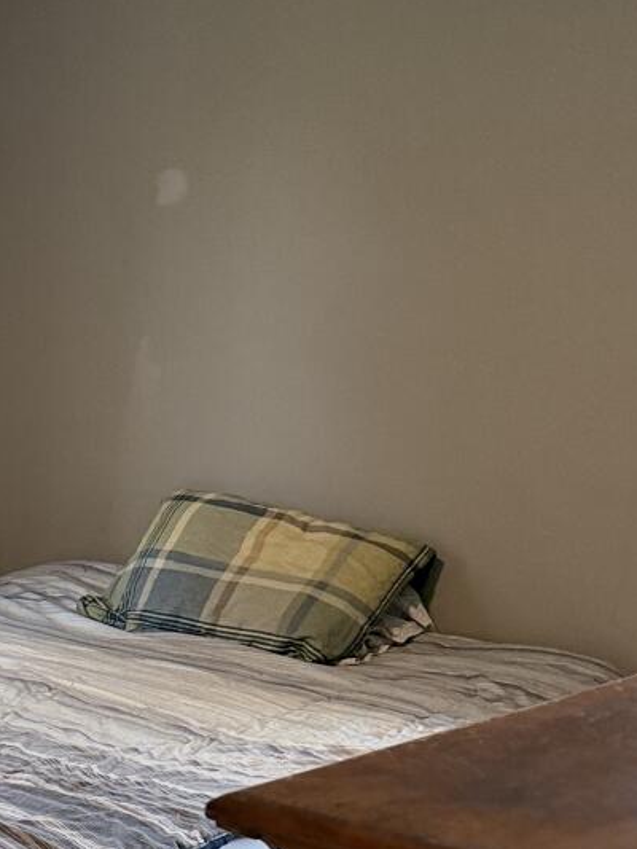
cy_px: 846
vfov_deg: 21.0
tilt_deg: -18.7
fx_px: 2207
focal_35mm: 90
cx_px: -314
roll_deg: -0.8
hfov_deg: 15.2
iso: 250
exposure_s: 1/120
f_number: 1.78
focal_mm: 6.76
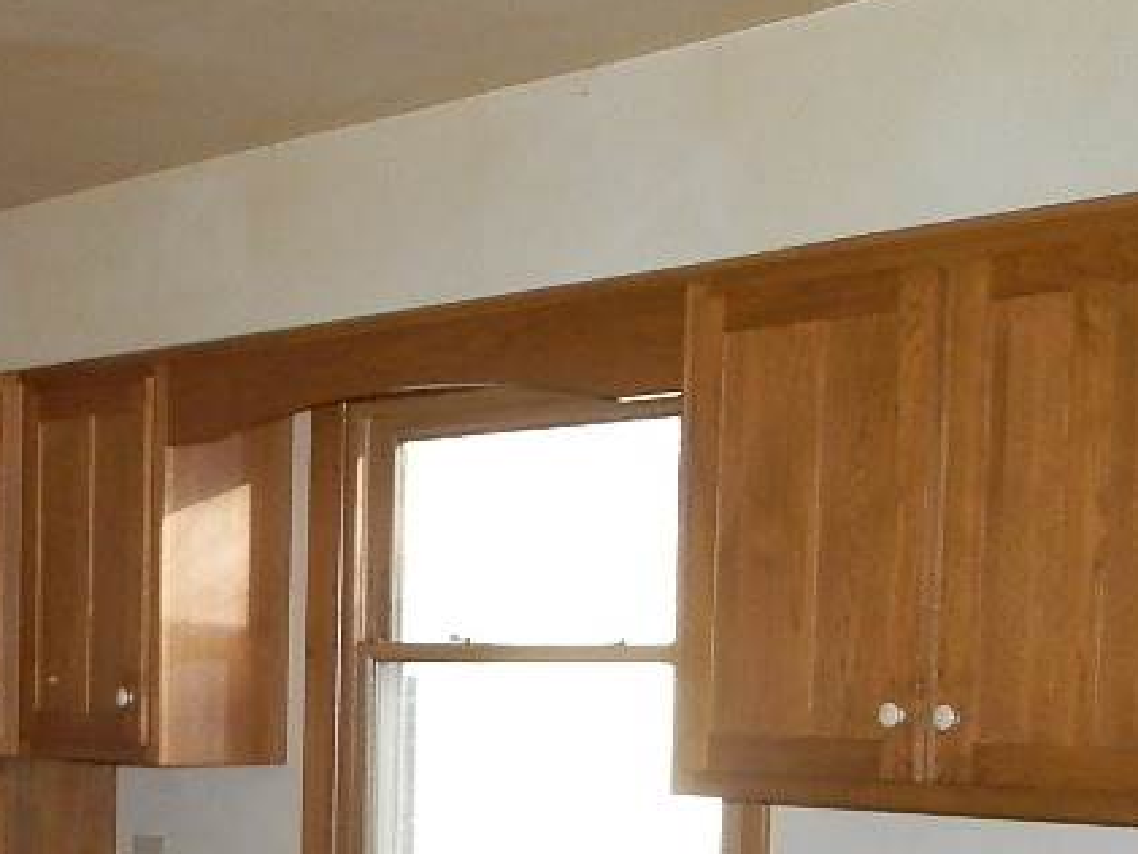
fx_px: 2499
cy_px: 897
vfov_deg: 18.8
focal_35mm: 76
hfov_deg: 24.8
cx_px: 73
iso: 320
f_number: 3.1
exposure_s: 1/30
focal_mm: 4.5
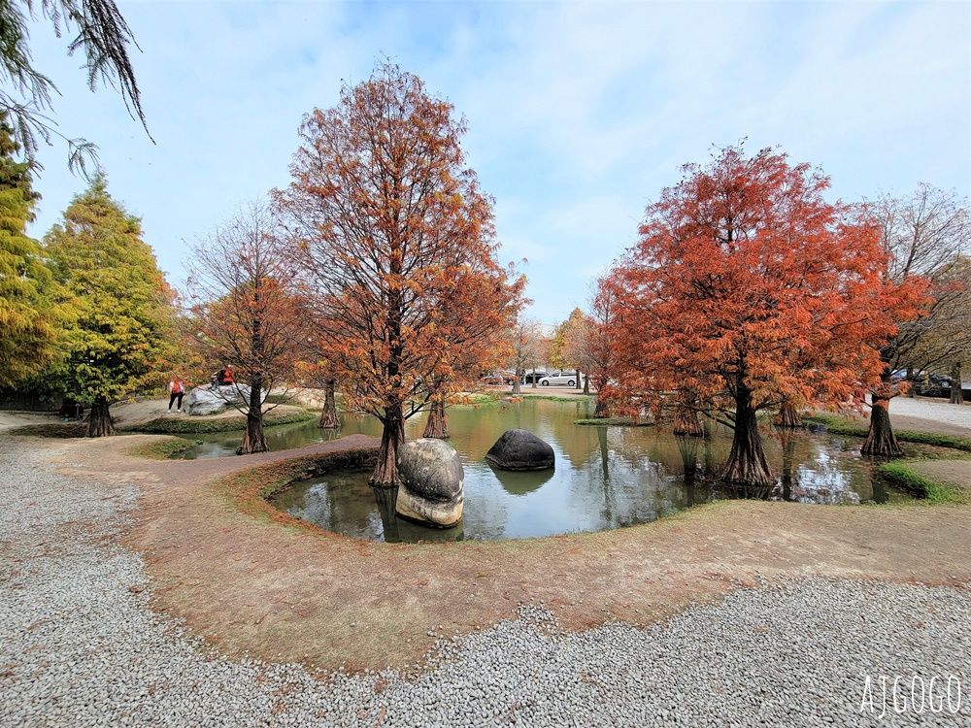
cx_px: 486
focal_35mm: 13
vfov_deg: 89.9
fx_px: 365
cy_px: 364
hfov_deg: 106.2
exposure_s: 1/644
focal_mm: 2.2
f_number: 2.2
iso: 50
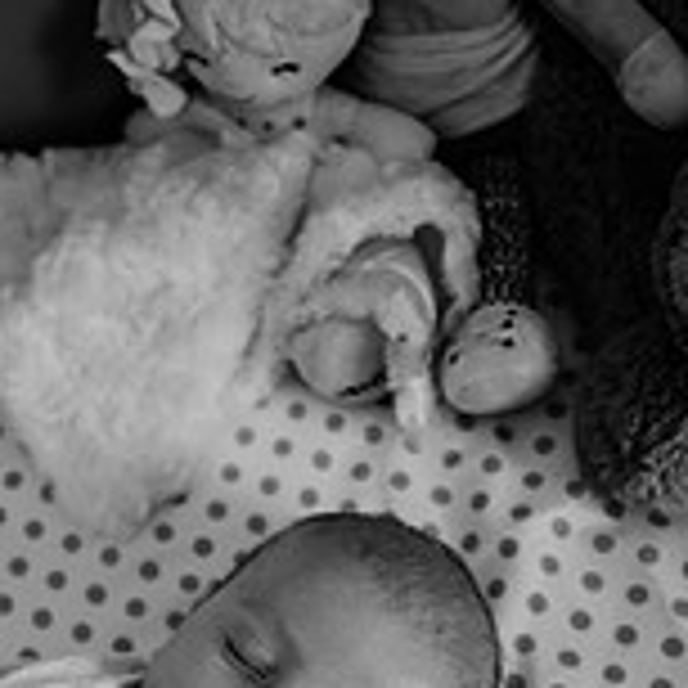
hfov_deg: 28.4
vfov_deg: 26.1
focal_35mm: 60
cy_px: 782
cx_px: 225
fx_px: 1349
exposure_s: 1/320
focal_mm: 24
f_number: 2
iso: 640
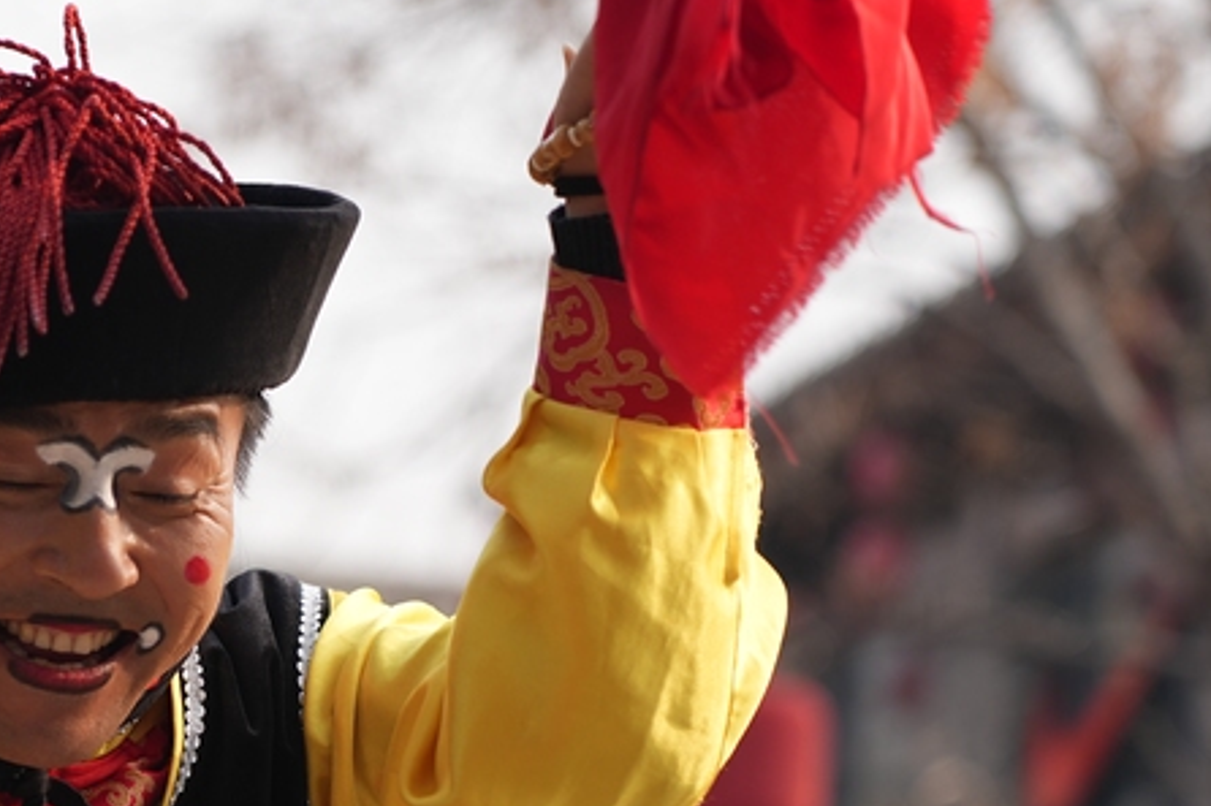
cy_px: 651
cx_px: -33
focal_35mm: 202
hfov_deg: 10.1
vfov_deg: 6.8
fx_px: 6792
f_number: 2.8
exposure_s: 1/800
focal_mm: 75
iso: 100
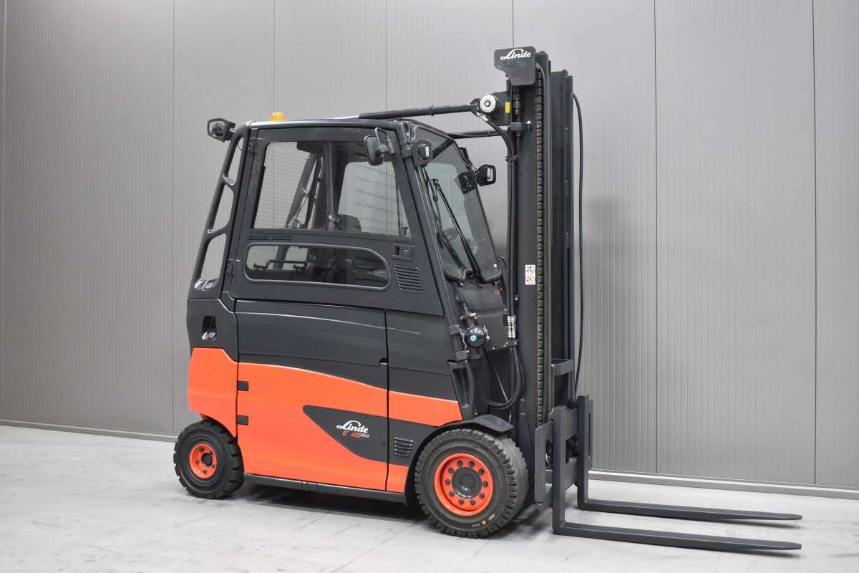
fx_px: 859
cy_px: 286
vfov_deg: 36.9
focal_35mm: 36
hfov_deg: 53.1
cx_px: 430
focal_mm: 24
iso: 1600
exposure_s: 1/40
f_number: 4.5
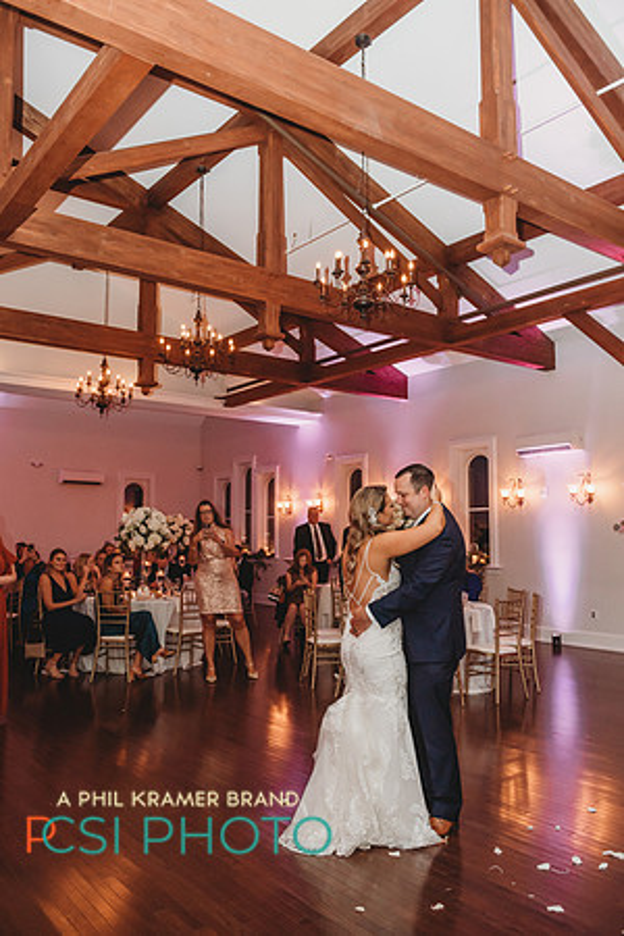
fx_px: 754
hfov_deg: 45.0
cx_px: 312
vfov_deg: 63.7
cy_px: 468
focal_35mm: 29
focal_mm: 29
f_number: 5
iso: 1600
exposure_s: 1/200
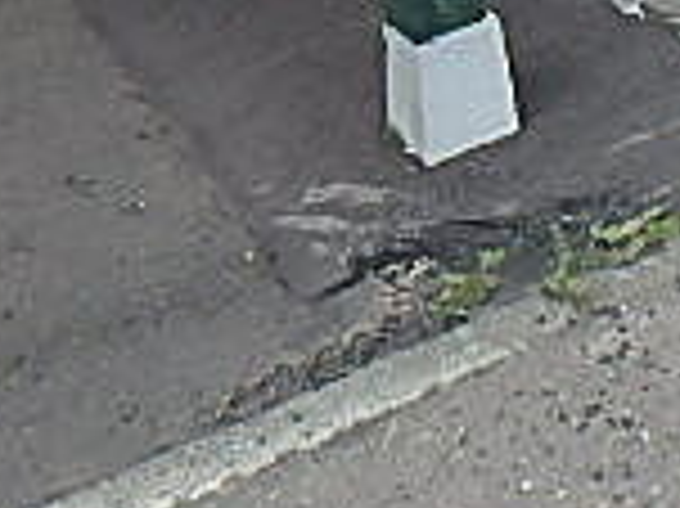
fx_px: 1747
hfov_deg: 18.3
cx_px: 1153
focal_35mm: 89
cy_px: -472
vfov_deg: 14.2
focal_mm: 3.7
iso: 125
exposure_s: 1/640
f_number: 3.5
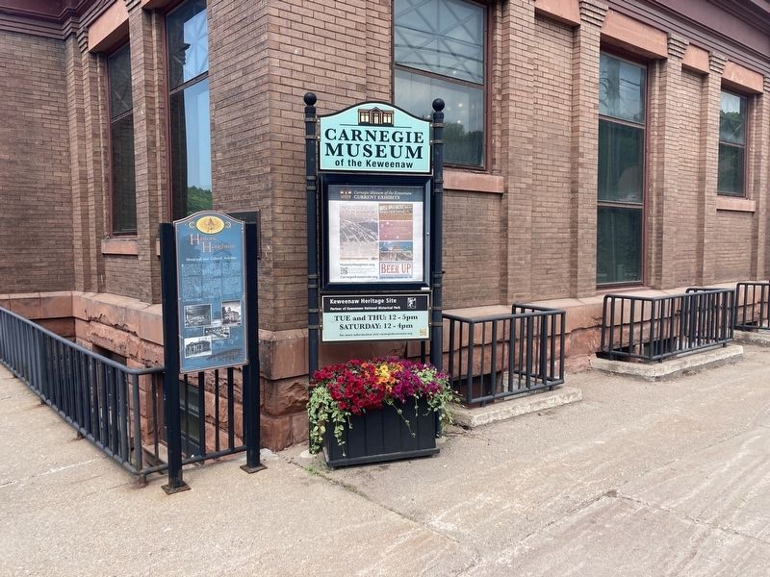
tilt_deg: -0.7
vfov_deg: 49.7
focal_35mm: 28
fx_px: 623
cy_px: 288
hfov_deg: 63.4
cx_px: 385
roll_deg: -1.2
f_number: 1.8
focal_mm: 3.99
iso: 20
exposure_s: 1/704
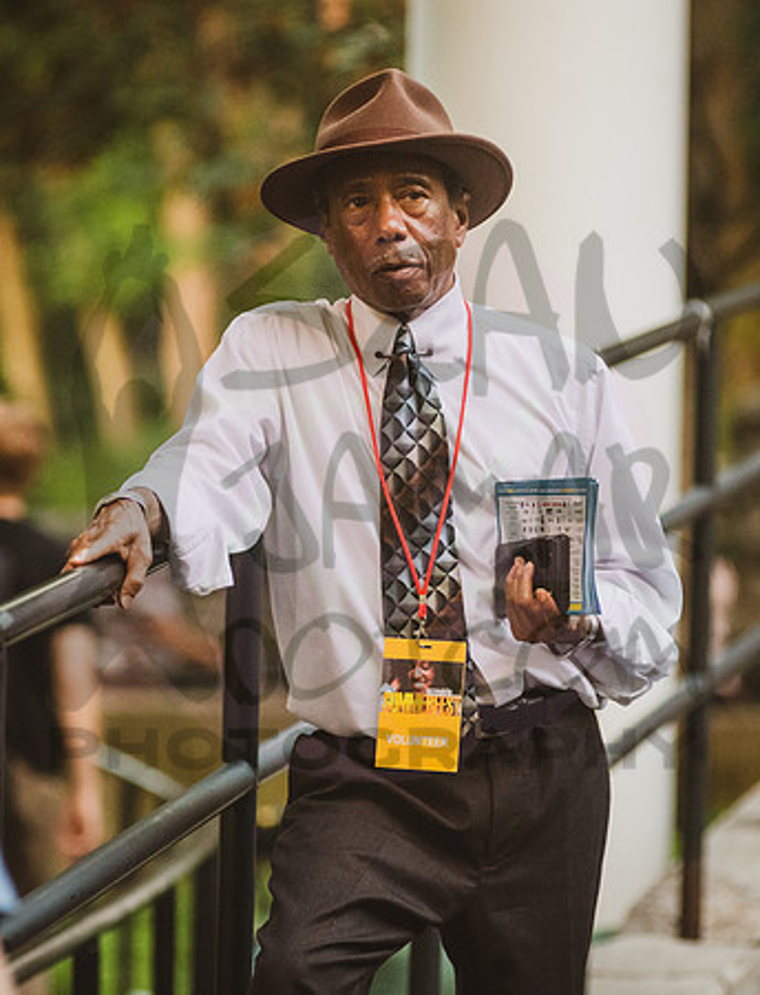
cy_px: 535
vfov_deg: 8.8
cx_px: 384
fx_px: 6463
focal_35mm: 223
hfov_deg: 6.7
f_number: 3.5
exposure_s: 1/1250
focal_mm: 145
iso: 4000
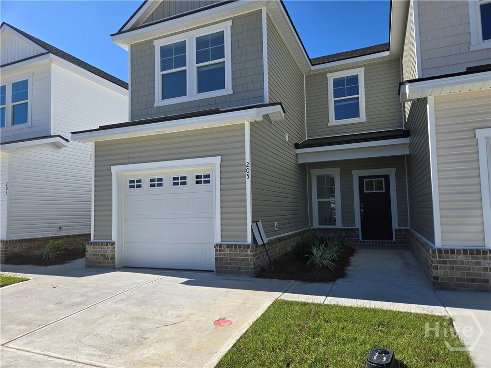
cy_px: 184
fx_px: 326
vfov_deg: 58.9
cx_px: 246
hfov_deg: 73.9
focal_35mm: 23
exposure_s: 1/1824
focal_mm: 5.4
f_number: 1.8
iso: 25
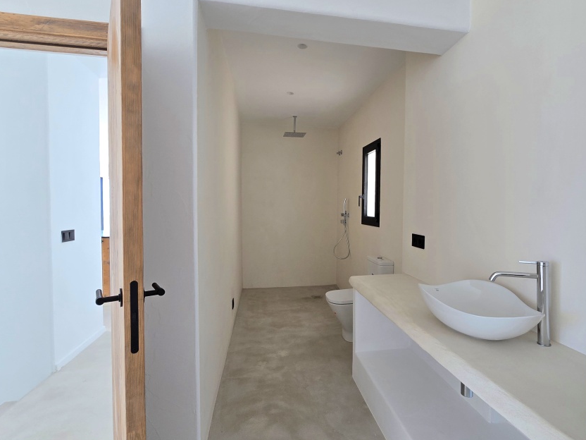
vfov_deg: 78.1
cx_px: 312
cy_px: 221
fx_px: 271
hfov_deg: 94.4
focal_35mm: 16
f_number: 2.2
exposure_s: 1/120
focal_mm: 2.2
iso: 80
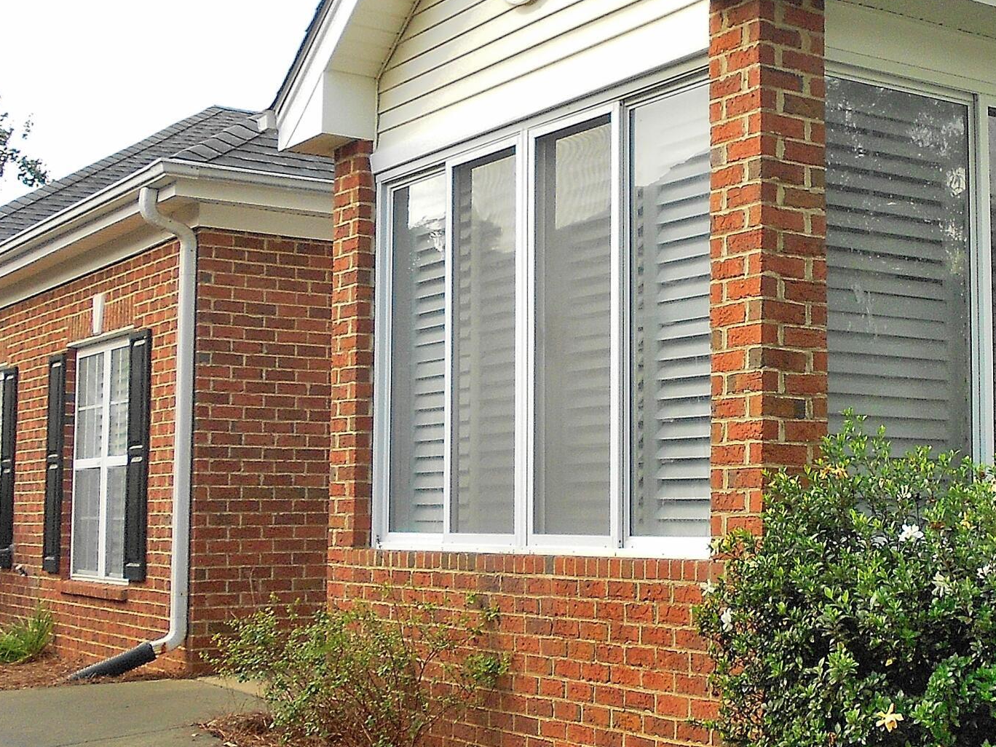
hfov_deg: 33.0
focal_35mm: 57
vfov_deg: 25.7
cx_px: 768
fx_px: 1640
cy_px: 355
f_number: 3.2
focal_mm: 4.6
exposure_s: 1/320
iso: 80
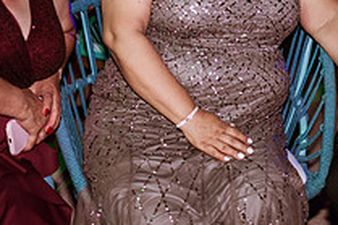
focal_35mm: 97
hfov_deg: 21.0
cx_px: 212
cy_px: -32
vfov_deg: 13.7
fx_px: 910
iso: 1600
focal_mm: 35
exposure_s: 1/80
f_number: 1.8
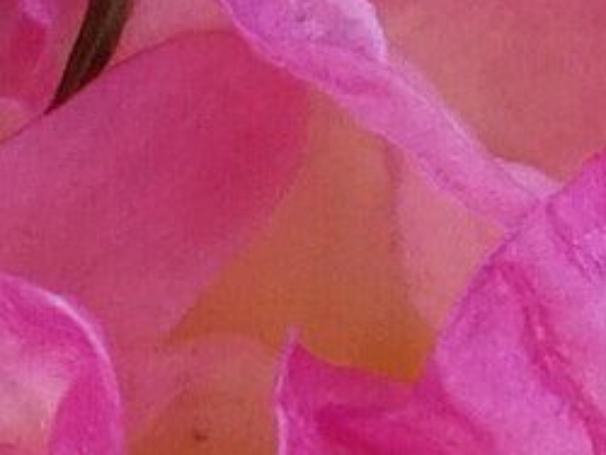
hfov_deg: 11.3
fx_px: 3032
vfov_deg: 7.8
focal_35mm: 173
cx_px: -13
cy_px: -721
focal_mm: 3.95
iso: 50
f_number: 2.2
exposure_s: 1/100
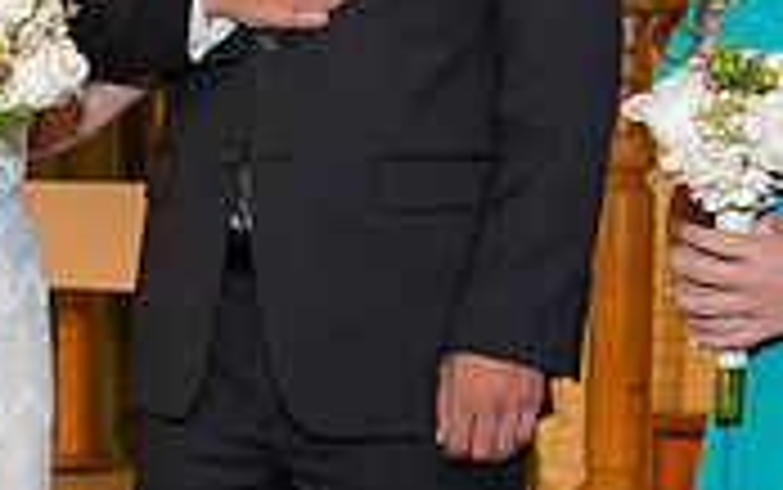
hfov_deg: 15.8
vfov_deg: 10.2
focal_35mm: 129
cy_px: 130
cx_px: -58
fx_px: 2755
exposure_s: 1/100
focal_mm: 38
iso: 1600
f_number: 5.6
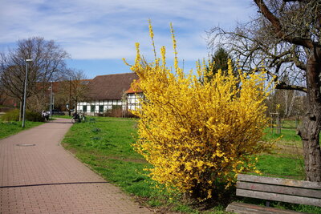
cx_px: 160
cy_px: 107
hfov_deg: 54.4
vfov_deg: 37.9
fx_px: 312
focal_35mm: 35
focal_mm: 35
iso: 100
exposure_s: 1/320
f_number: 8
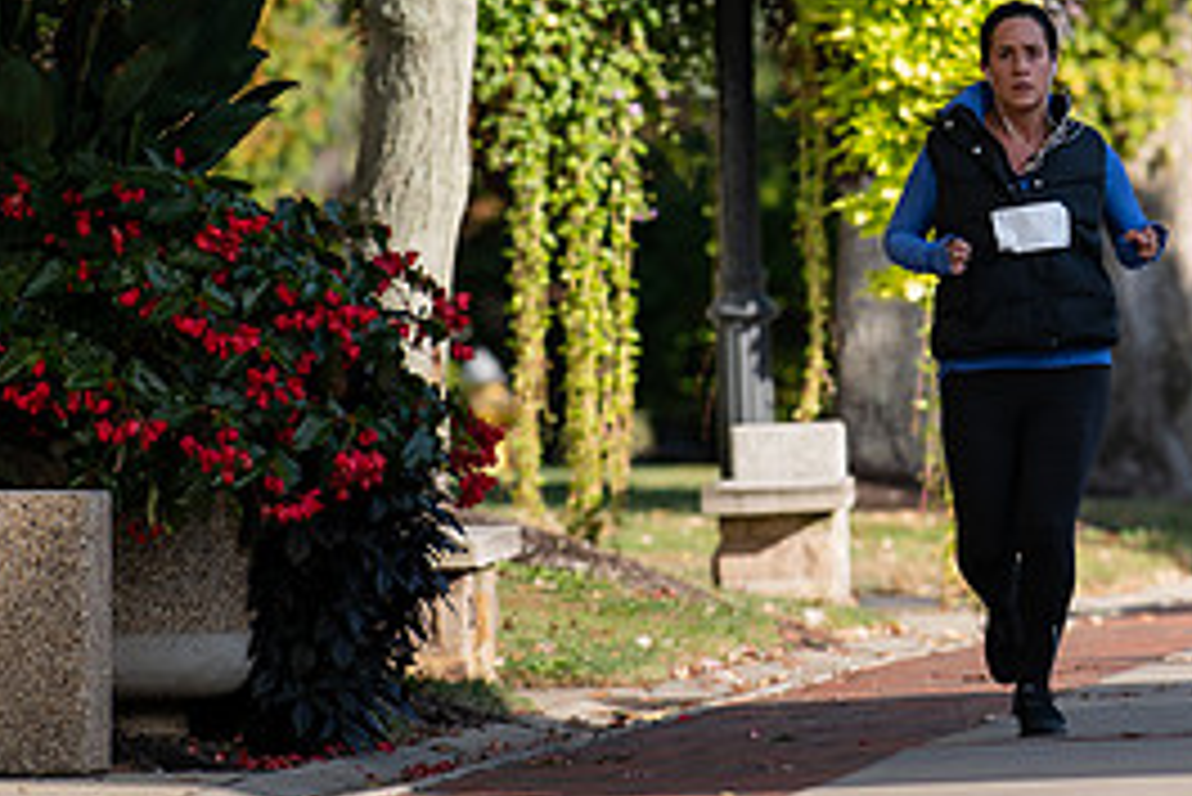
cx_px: 1156
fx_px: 21732
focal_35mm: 656
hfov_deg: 3.1
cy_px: 88
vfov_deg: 2.1
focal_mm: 300
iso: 200
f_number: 5
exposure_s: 1/640
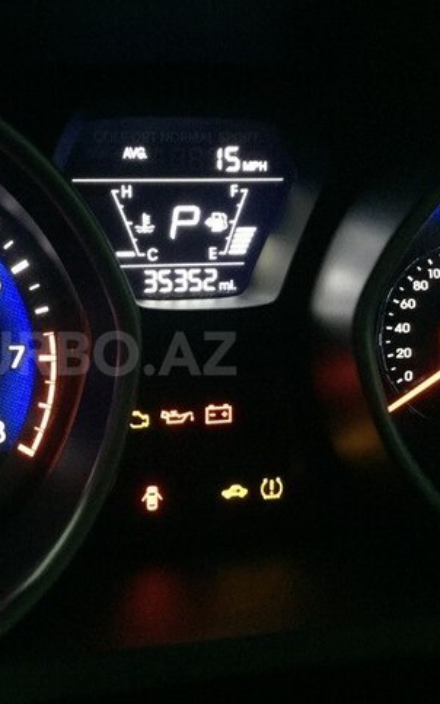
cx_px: 87
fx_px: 806
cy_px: 353
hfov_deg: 29.8
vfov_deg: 47.2
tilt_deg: -22.5
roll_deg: -1.7
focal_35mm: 42
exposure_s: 1/17
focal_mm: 4.15
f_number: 2.2
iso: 640
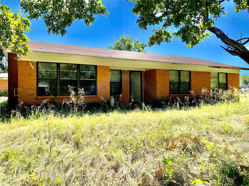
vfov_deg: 53.1
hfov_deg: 67.3
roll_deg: +0.5
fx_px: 187
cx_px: 124
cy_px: 93
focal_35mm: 26
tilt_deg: +0.0
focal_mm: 4.25
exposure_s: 1/1350
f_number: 1.8
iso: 25
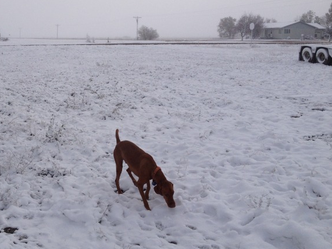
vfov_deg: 29.6
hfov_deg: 38.4
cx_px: 106
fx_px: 470
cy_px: 95
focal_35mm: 49
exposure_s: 1/3067
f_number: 2.4
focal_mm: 4.28
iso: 50
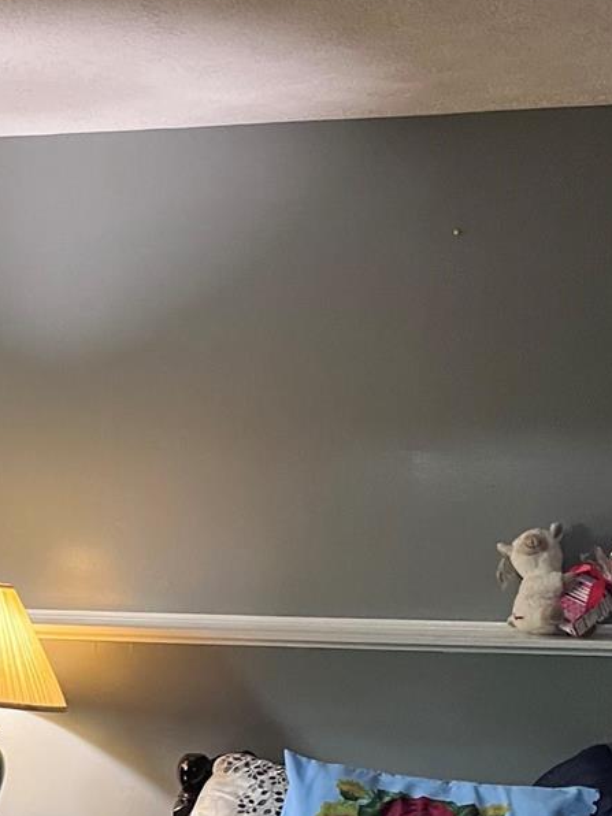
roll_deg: -1.1
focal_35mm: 67
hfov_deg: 21.5
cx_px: 79
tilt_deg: -13.4
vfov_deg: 27.4
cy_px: 812
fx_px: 1579
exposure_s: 1/30
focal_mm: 5.1
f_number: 1.6
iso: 500
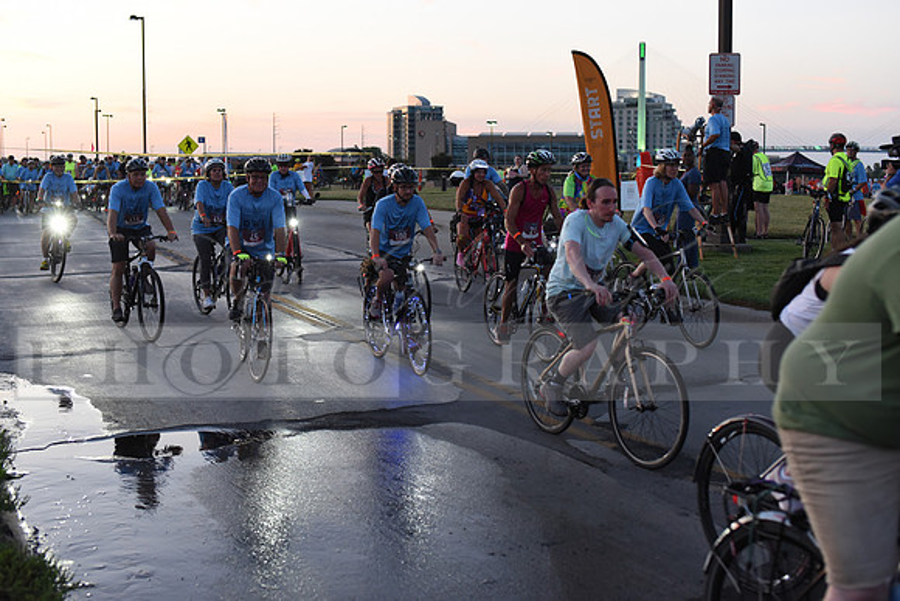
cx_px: 450
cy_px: 300
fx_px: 1250
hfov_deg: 39.6
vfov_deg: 27.0
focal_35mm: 50
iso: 2500
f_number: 3.2
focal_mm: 50
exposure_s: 1/400
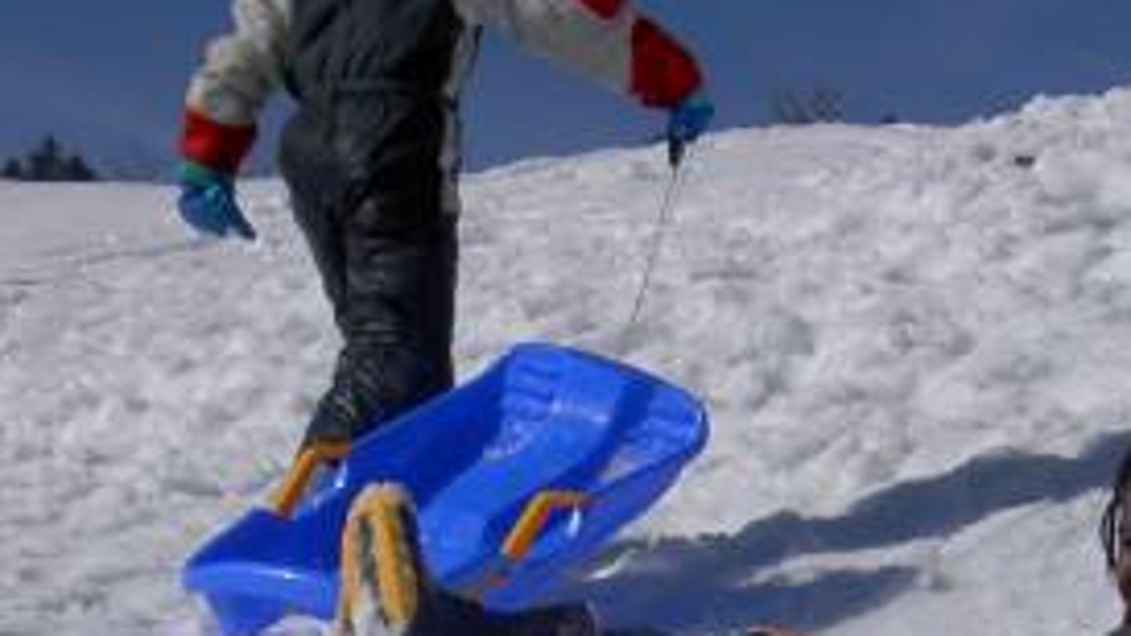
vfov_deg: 9.5
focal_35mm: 124
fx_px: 3718
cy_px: 966
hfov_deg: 17.3
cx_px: 483
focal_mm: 8
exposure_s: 1/2000
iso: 100
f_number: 4.7
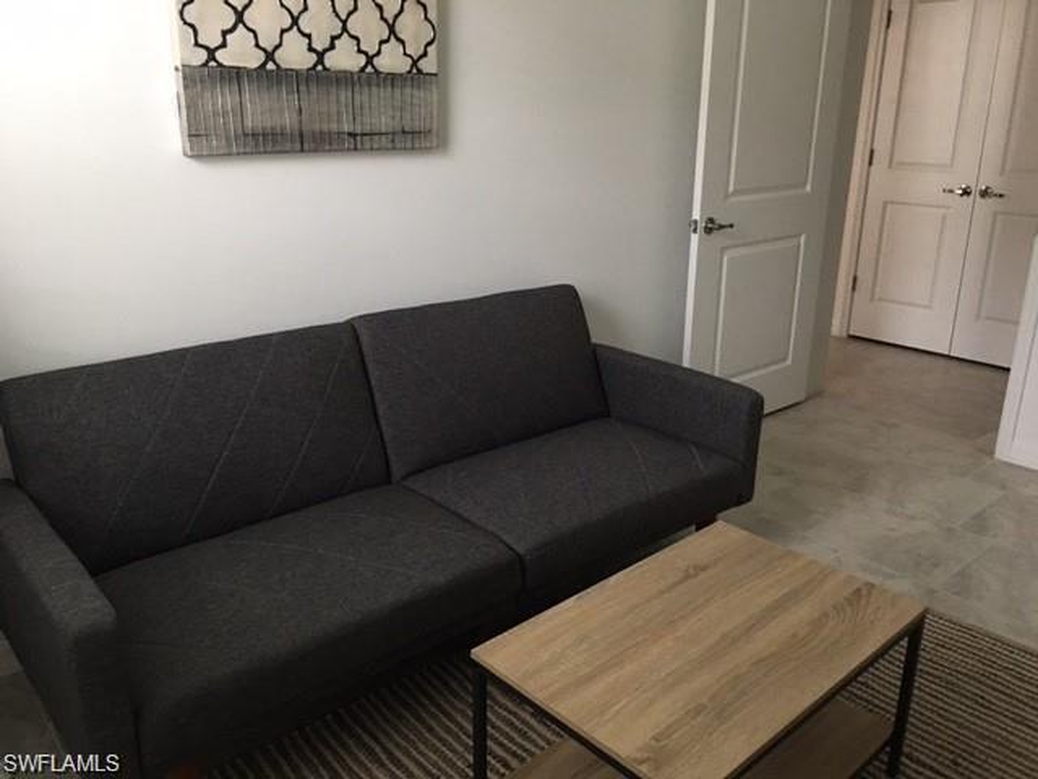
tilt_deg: -17.9
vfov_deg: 48.2
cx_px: 519
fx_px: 870
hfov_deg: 61.7
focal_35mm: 29
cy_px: 390
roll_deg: -0.4
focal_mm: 4.15
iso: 100
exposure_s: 1/15
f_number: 2.2
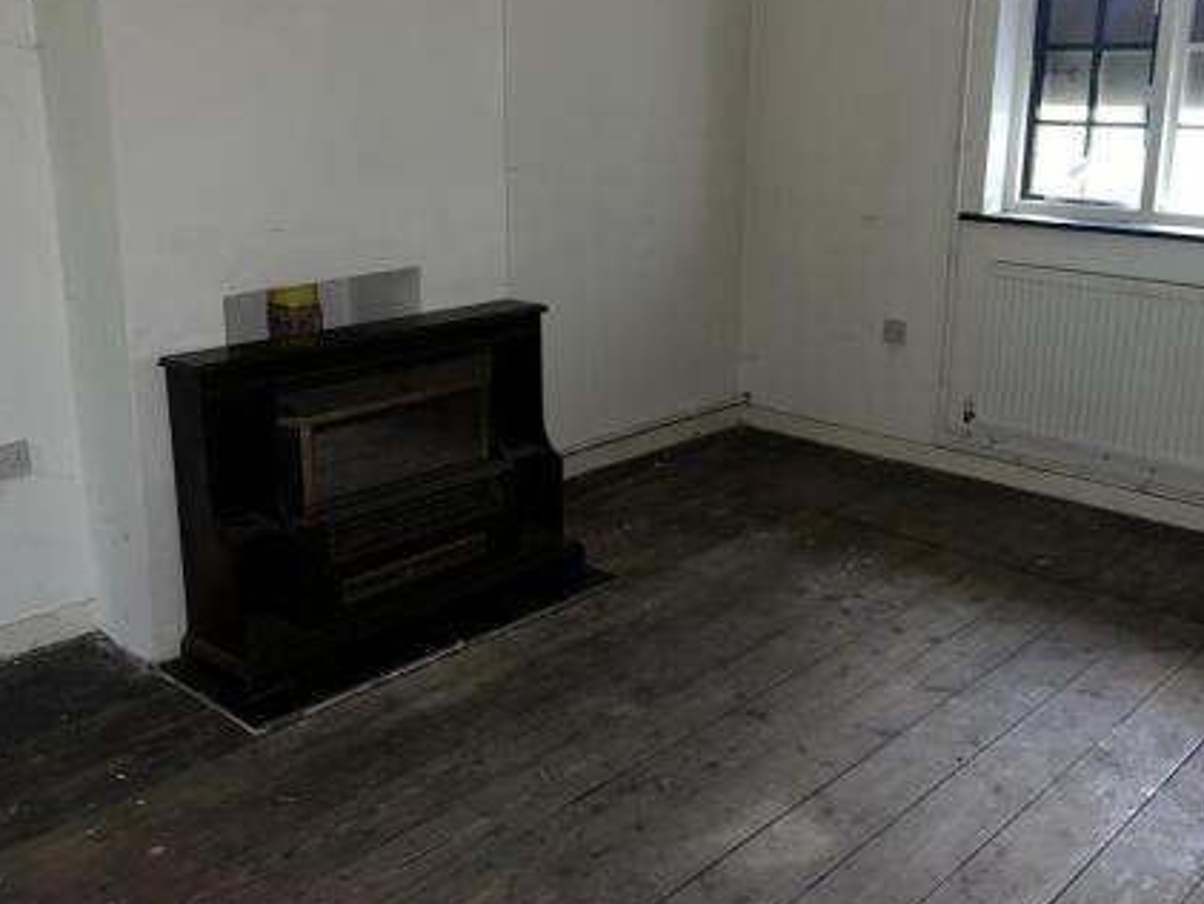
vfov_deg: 39.6
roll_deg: -0.1
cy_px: 376
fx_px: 1252
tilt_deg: -14.6
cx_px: 619
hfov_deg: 51.3
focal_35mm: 36
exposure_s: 1/5
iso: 80
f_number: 1.5
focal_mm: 5.7
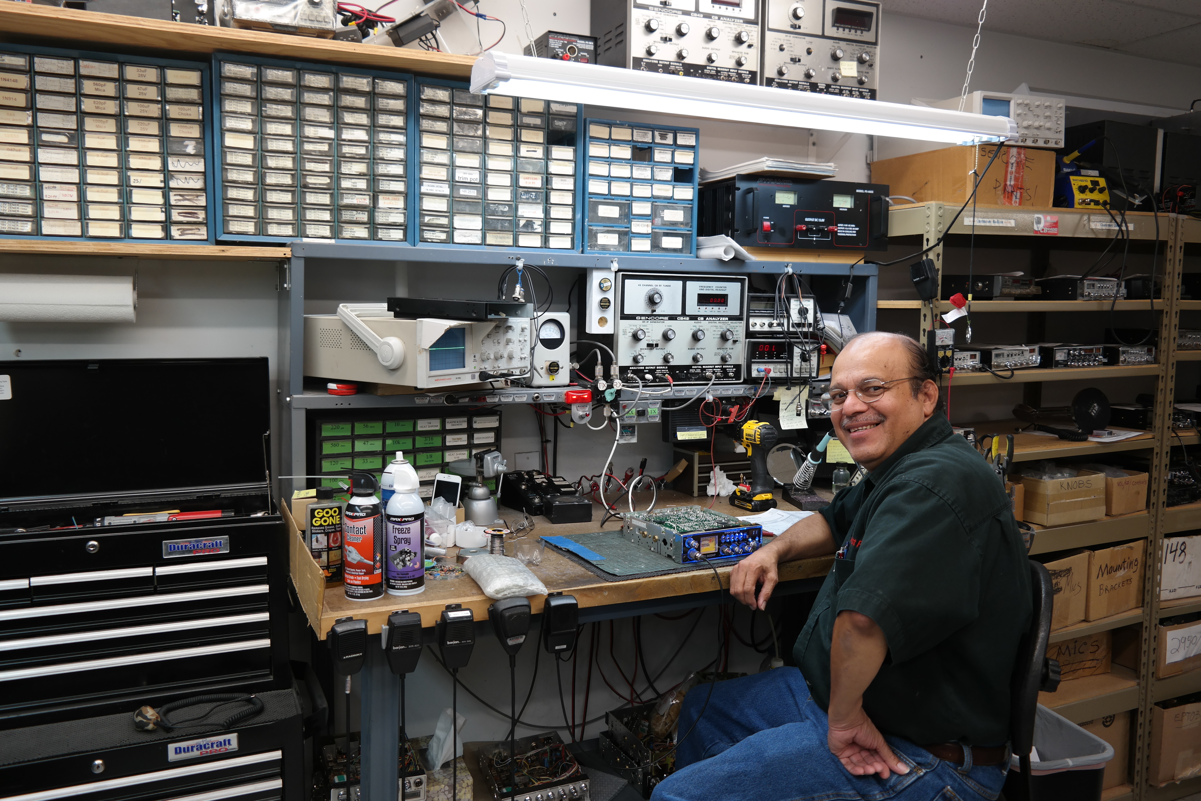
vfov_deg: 47.9
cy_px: 400
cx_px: 600
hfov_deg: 67.4
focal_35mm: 27
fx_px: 901
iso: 200
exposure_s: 1/60
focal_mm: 18
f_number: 3.5
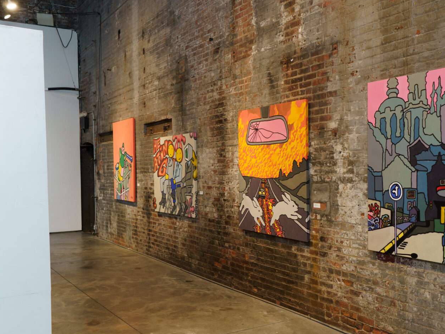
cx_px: 252
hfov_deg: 48.8
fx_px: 488
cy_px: 184
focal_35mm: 38
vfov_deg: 37.7
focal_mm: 31
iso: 1000
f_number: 4
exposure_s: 1/100
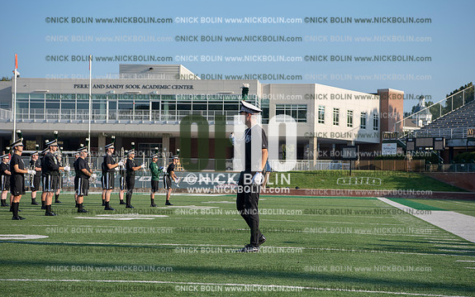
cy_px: 154
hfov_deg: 28.6
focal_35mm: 72
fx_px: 932
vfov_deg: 18.1
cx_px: 238
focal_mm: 70
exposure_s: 1/500
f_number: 5.6
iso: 100
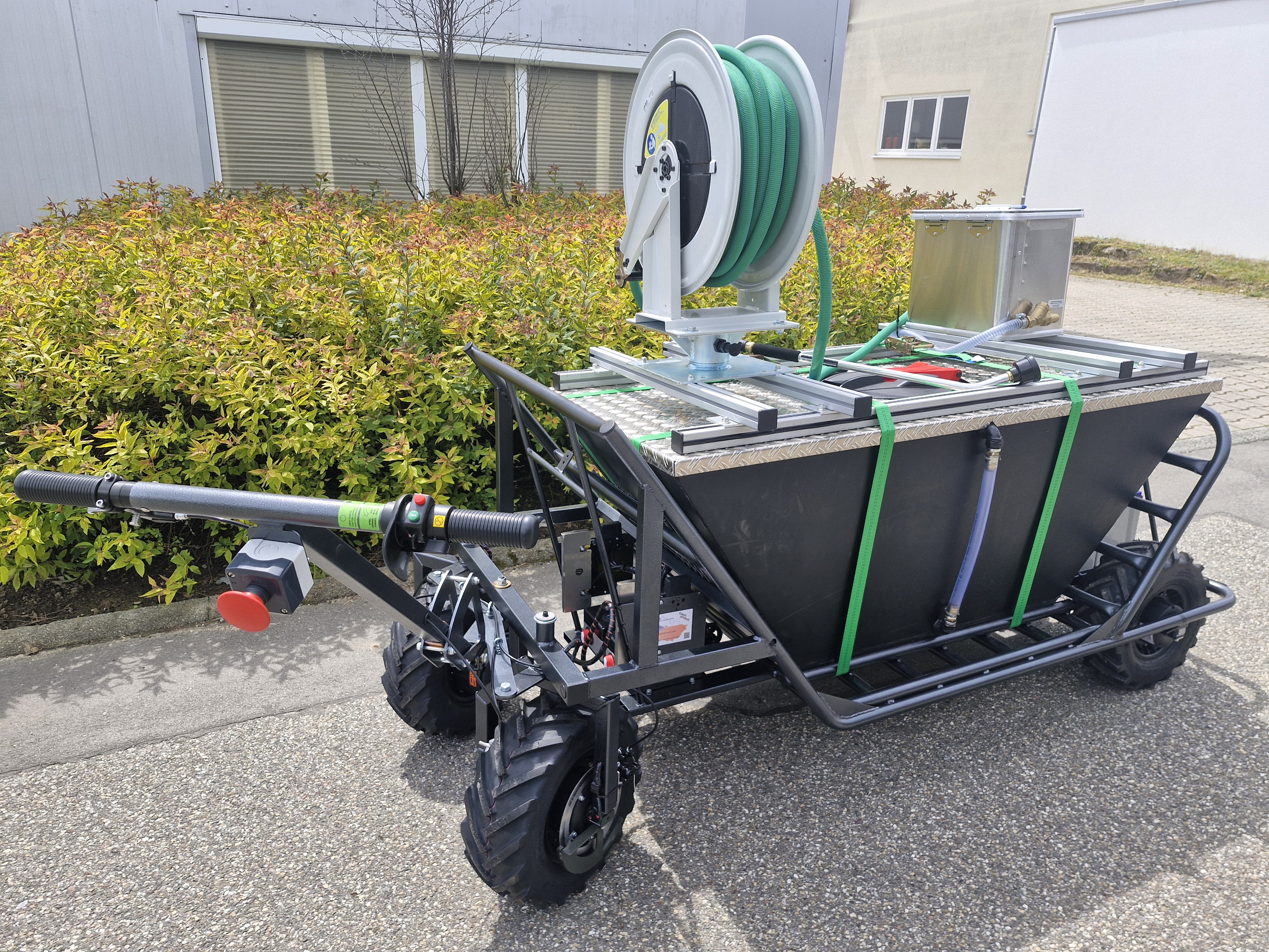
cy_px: 476
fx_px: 843
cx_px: 634
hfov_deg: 73.9
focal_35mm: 23
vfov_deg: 58.9
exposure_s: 1/742
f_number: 1.8
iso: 50
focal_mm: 5.54
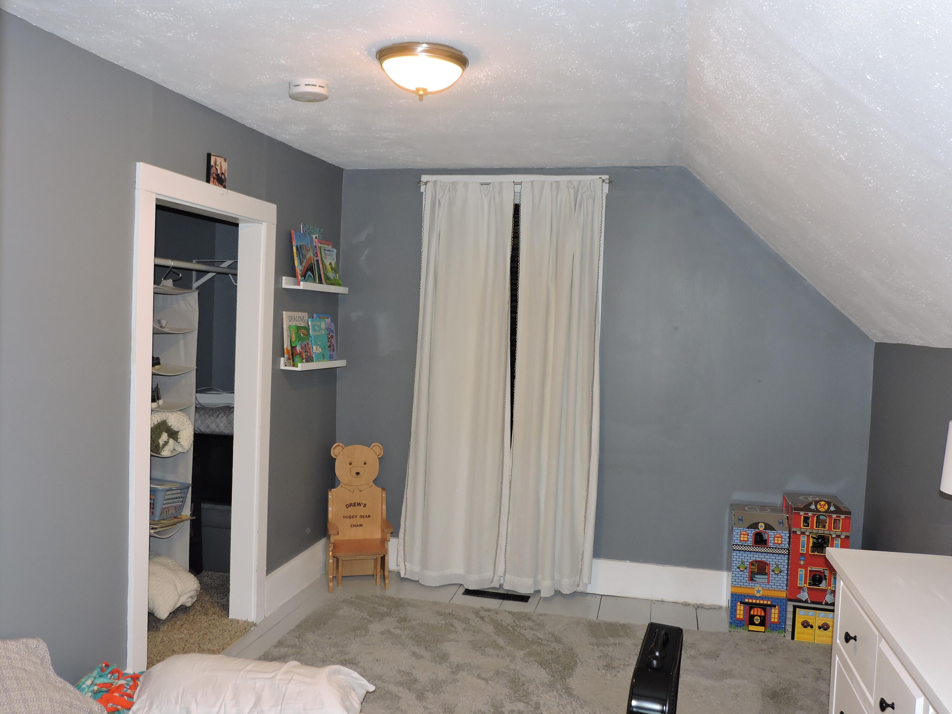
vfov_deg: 46.8
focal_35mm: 30
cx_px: 476
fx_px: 825
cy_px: 357
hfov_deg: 60.0
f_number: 3.1
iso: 200
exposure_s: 1/30
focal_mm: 5.4
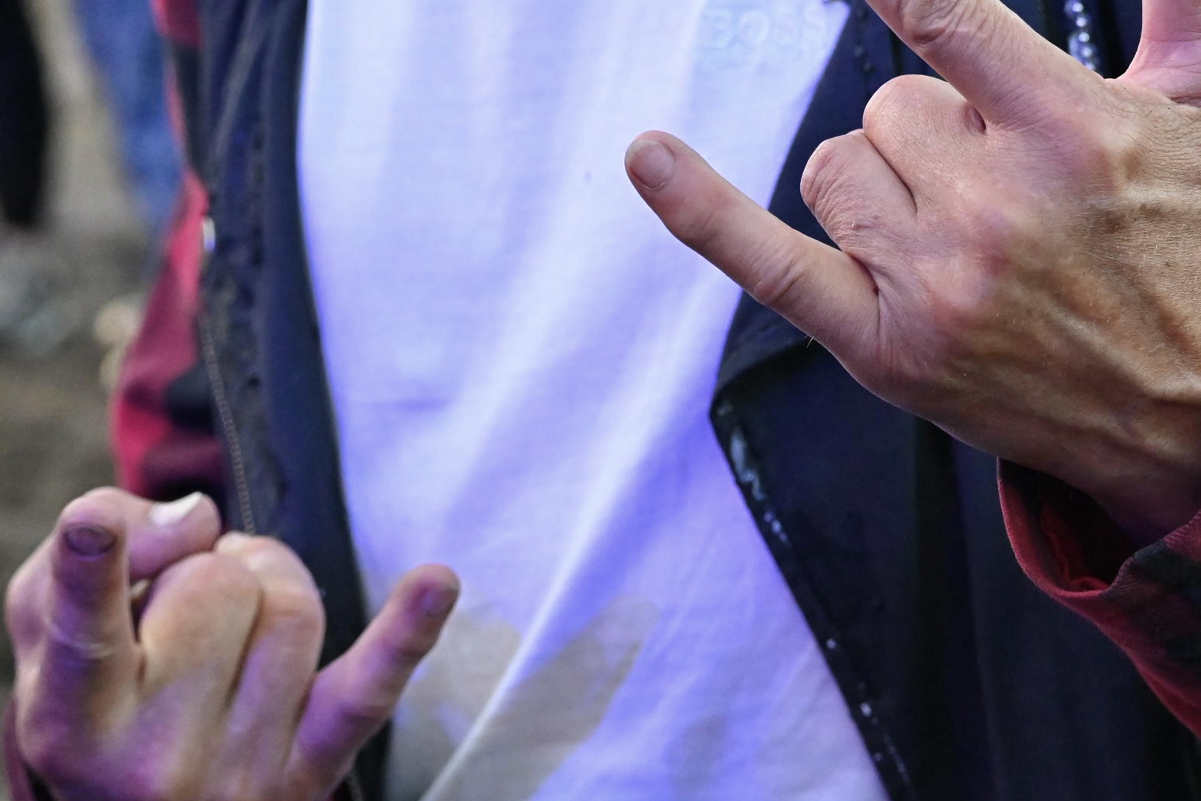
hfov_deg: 15.4
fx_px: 4437
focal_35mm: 133
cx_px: 802
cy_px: 291
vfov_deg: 10.3
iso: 4000
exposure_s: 1/500
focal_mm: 50
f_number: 4.5
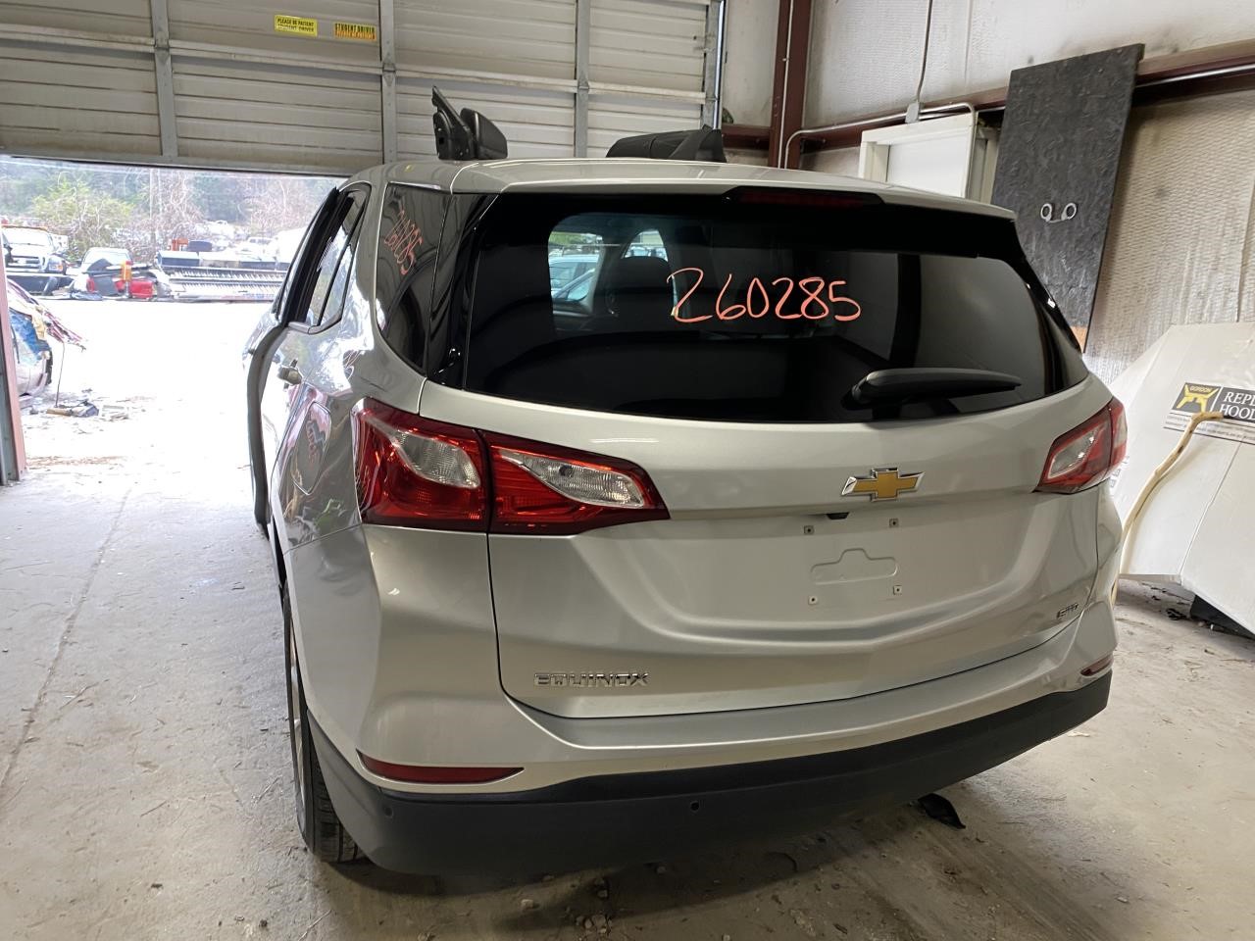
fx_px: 943
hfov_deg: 67.3
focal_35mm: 26
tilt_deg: -12.3
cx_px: 628
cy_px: 470
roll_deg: -2.5
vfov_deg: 53.1
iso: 100
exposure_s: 1/60
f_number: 1.8
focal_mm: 4.25
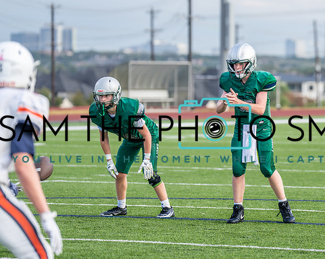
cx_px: 247
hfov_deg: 8.2
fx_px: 2278
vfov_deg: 6.5
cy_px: 99
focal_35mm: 237
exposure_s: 1/1600
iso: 500
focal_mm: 144
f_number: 2.8
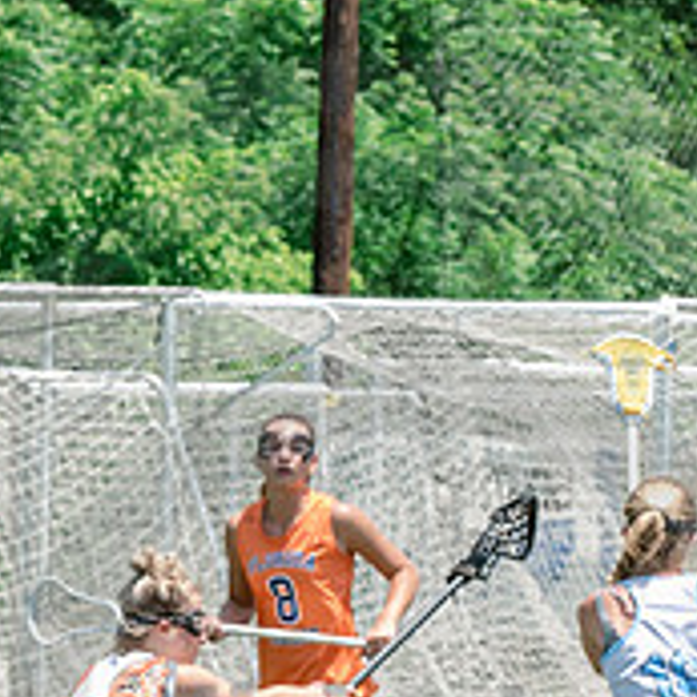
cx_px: 630
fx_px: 17336
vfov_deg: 2.3
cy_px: 893
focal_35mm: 761
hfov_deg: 2.3
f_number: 7.1
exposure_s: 1/800
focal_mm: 120
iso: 400
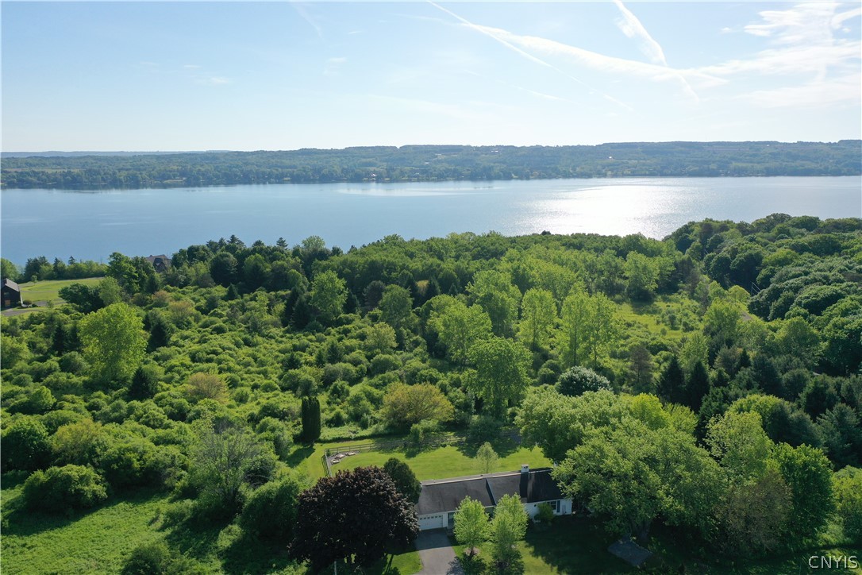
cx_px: 431
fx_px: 670
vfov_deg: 46.4
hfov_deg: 65.5
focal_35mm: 28
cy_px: 288
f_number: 3.2
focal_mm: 10.26
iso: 100
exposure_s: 1/2000
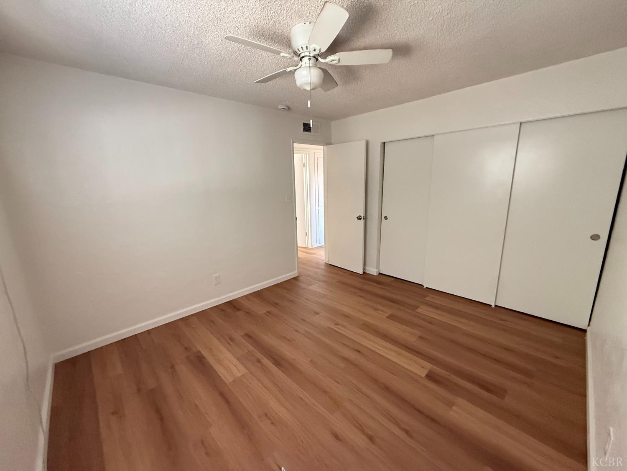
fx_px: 254
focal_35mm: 14
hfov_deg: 102.1
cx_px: 314
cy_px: 236
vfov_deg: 85.7
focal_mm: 2.22
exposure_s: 1/60
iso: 640
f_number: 2.2
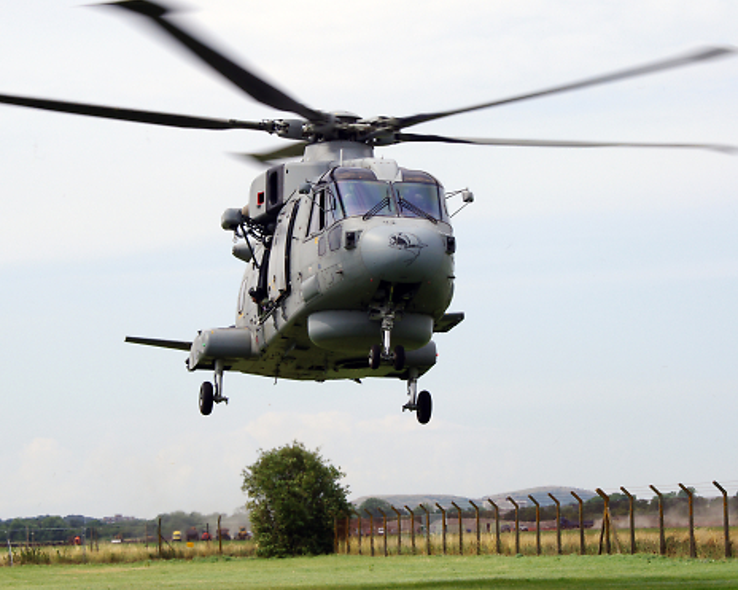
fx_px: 2883
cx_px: 348
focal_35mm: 132
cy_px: 285
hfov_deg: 14.6
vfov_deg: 11.7
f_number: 13
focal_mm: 72.5
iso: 200
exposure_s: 1/250
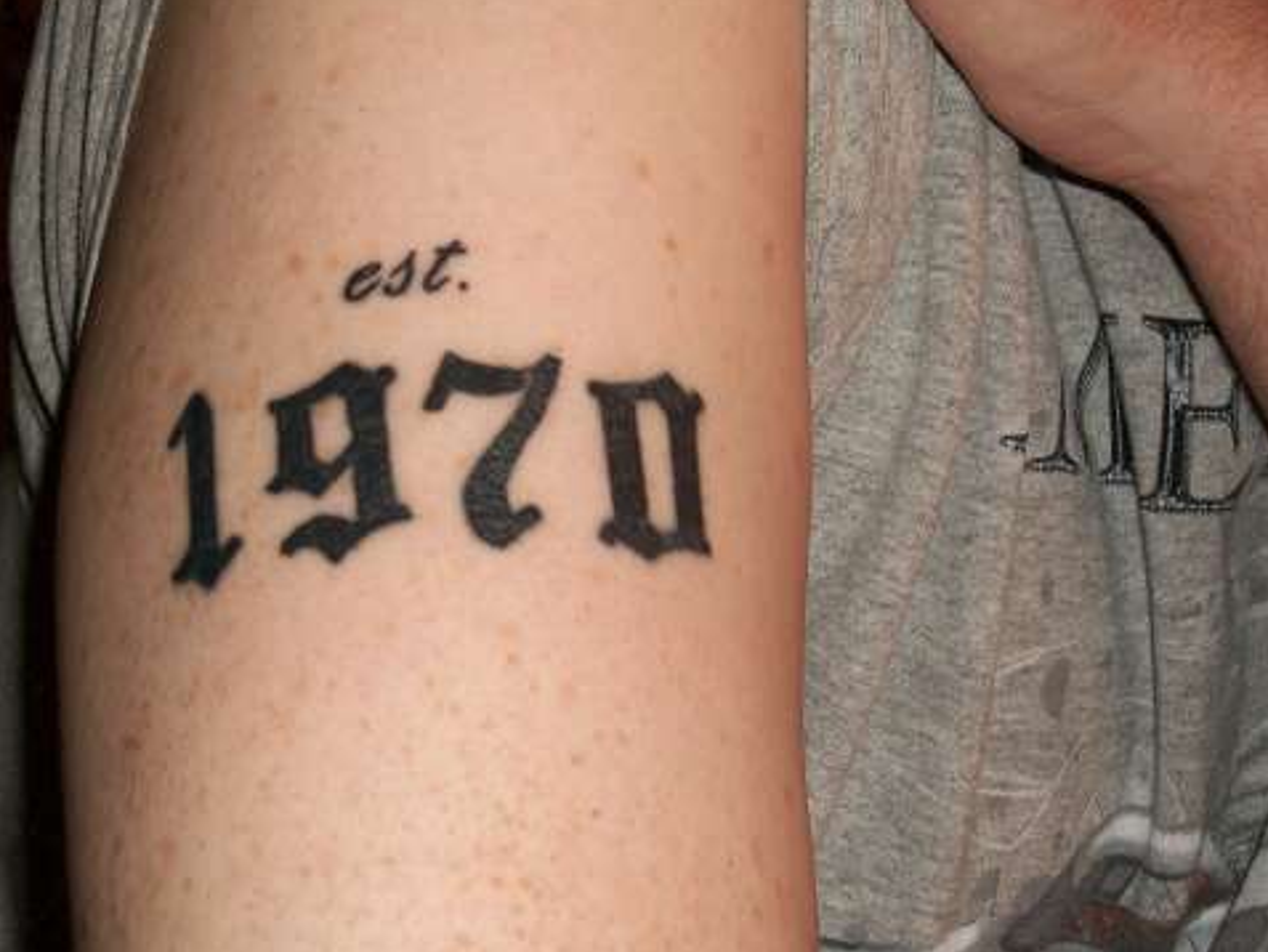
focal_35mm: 78
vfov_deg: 18.9
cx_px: 561
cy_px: 455
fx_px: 2858
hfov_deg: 25.0
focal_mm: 11
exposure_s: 1/50
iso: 80
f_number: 4.1
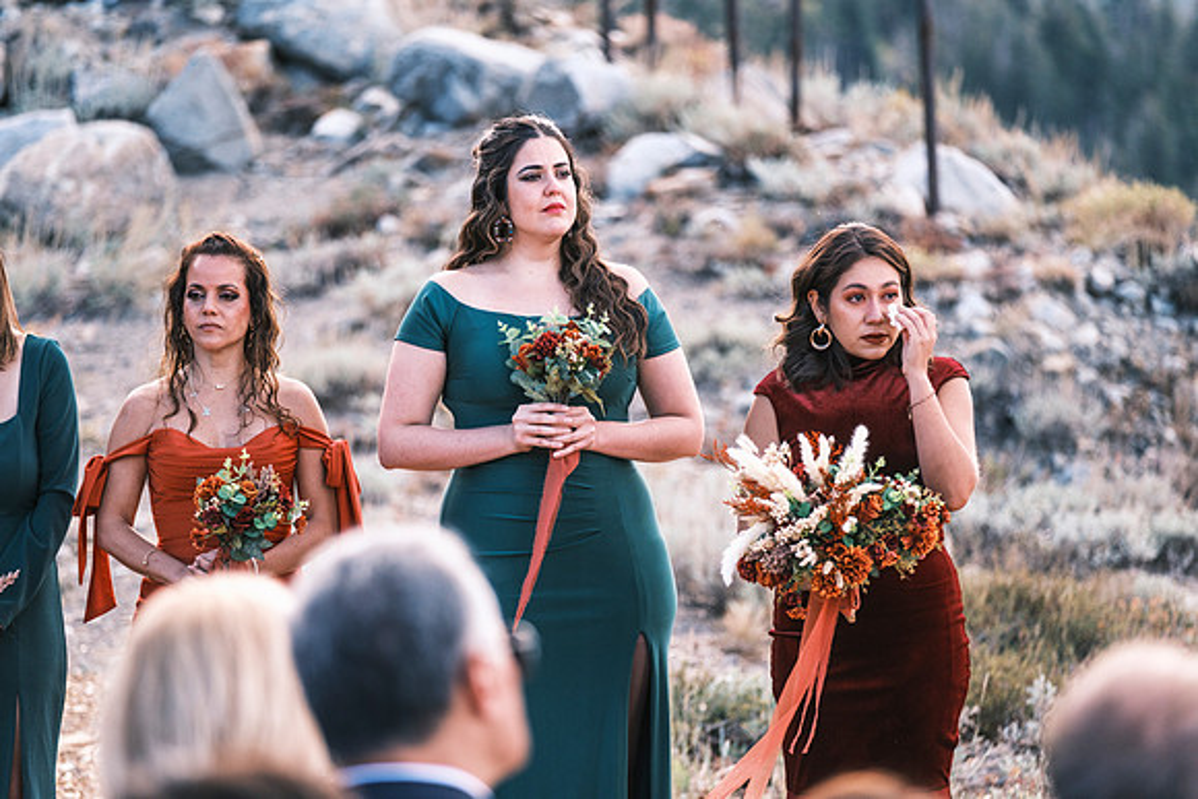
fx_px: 6990
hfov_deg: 9.8
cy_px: 400
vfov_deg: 6.5
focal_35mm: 210
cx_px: 599
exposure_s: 1/900
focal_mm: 140
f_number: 2.8
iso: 400
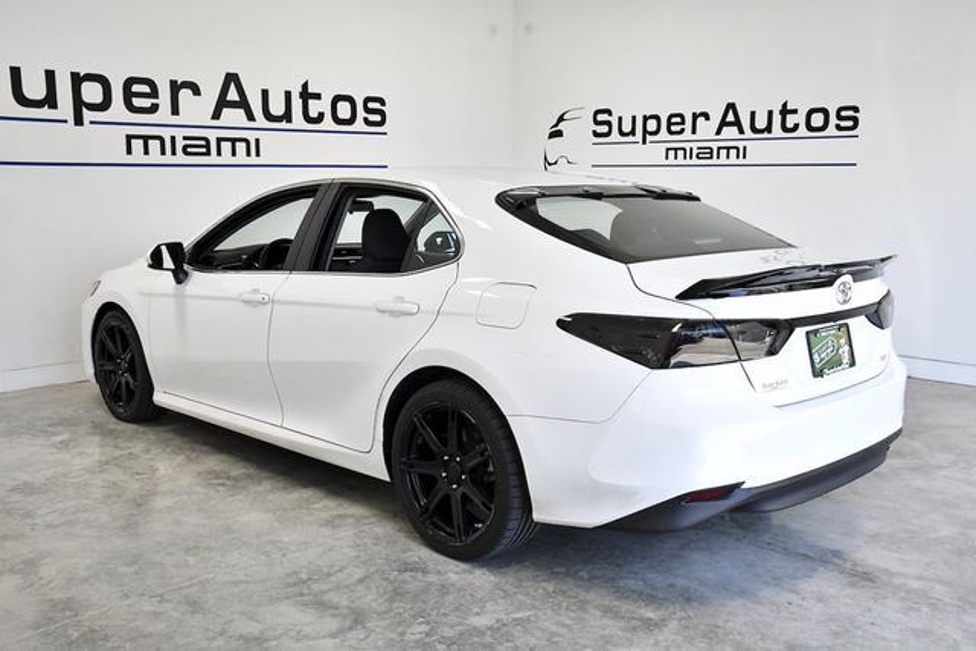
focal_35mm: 34
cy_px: 326
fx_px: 922
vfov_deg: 38.9
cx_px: 488
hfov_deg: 55.8
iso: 2500
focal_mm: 23
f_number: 5.6
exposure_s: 1/1250
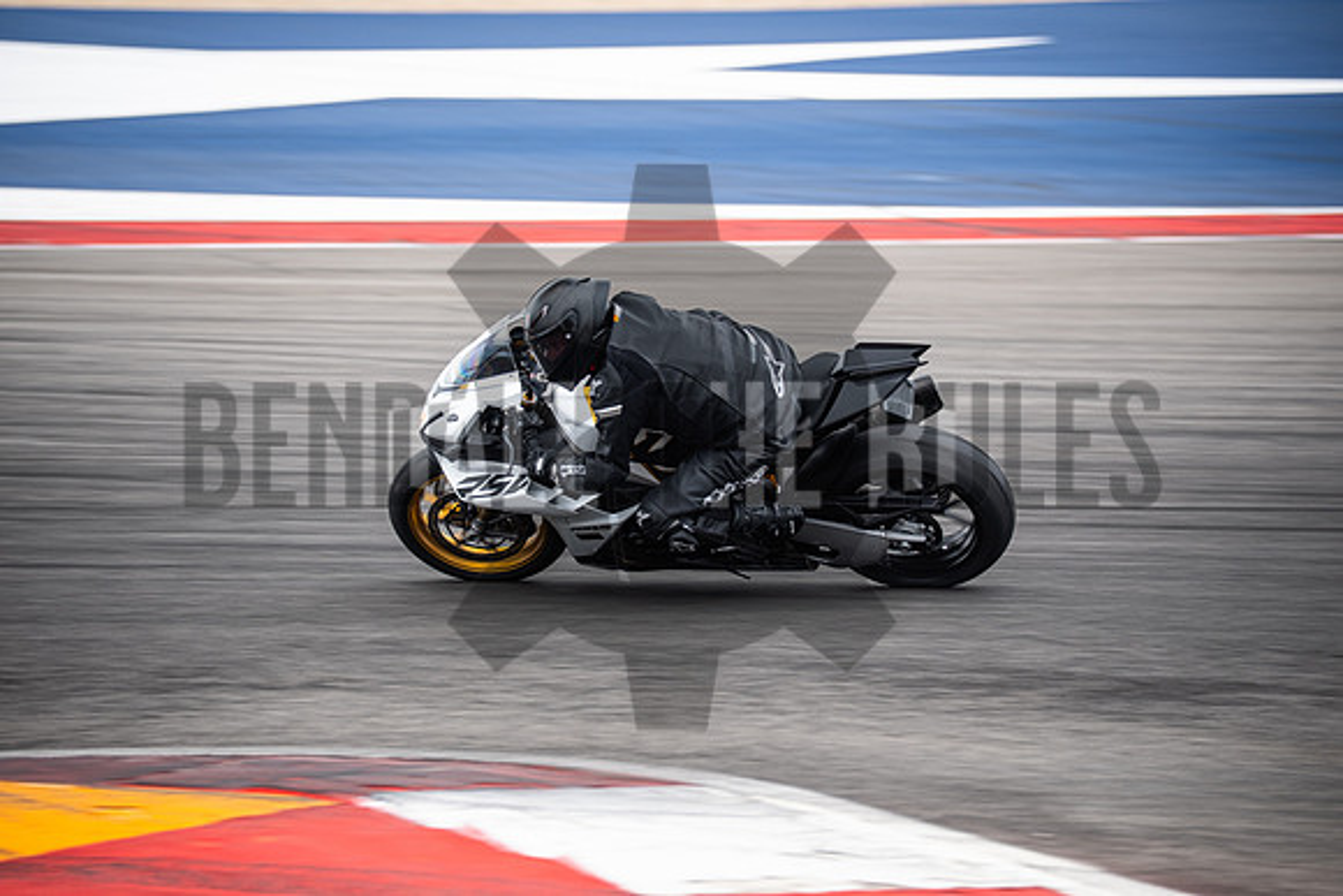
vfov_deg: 7.4
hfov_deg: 11.1
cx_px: 672
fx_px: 6940
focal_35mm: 186
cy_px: 448
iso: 160
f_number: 3.2
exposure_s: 1/250
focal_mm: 124.3
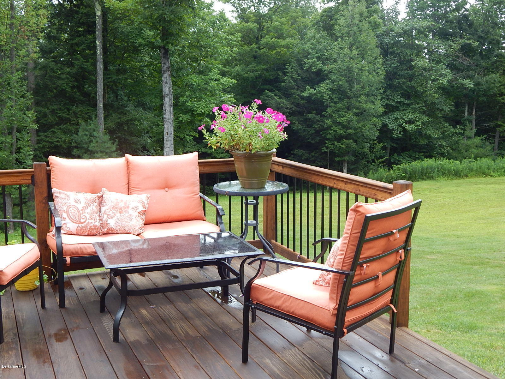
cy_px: 190
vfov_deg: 33.6
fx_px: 627
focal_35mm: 43
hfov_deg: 43.9
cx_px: 252
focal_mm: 7.7
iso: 125
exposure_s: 1/80
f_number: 3.6
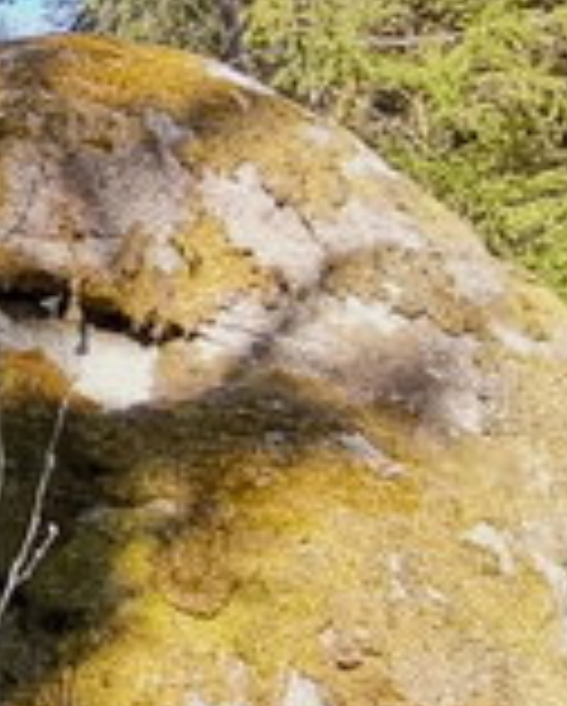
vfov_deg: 19.9
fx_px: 1989
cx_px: -724
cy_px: 133
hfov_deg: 13.0
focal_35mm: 95
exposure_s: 1/243
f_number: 2.4
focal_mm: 1.78
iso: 50
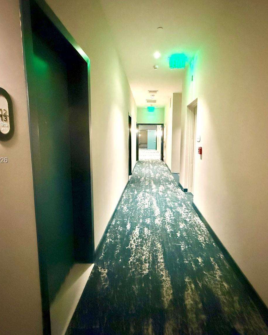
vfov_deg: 83.2
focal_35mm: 19
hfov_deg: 70.6
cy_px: 161
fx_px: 188
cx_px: 150
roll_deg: -0.5
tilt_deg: -5.9
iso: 1600
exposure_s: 1/40
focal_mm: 2.22
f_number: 2.2
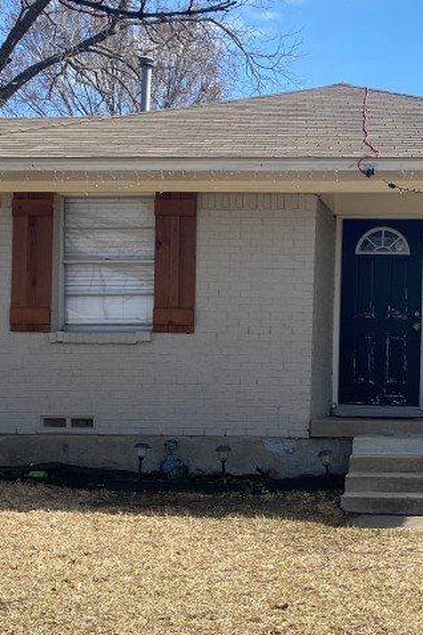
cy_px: 361
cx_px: 376
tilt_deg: +0.9
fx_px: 1022
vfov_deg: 34.4
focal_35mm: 58
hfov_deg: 22.8
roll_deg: -0.5
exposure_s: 1/2268
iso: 32
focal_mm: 4.25
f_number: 1.8
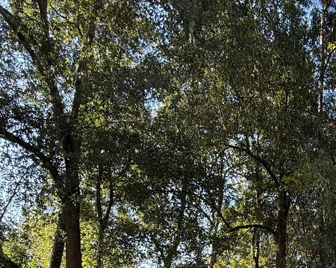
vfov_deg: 33.3
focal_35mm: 39
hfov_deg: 42.7
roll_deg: -2.9
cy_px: 296
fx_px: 388
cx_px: 306
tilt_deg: +14.3
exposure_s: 1/160
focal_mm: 2.22
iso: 64
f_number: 2.2
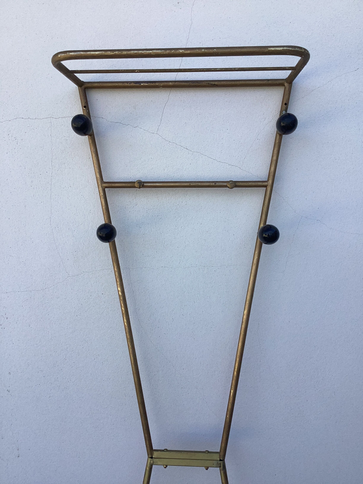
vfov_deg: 58.4
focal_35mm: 31
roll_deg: -0.7
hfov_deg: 45.4
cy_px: 242
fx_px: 433
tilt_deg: -7.2
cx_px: 182
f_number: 2.4
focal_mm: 3.3
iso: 25
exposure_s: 1/657
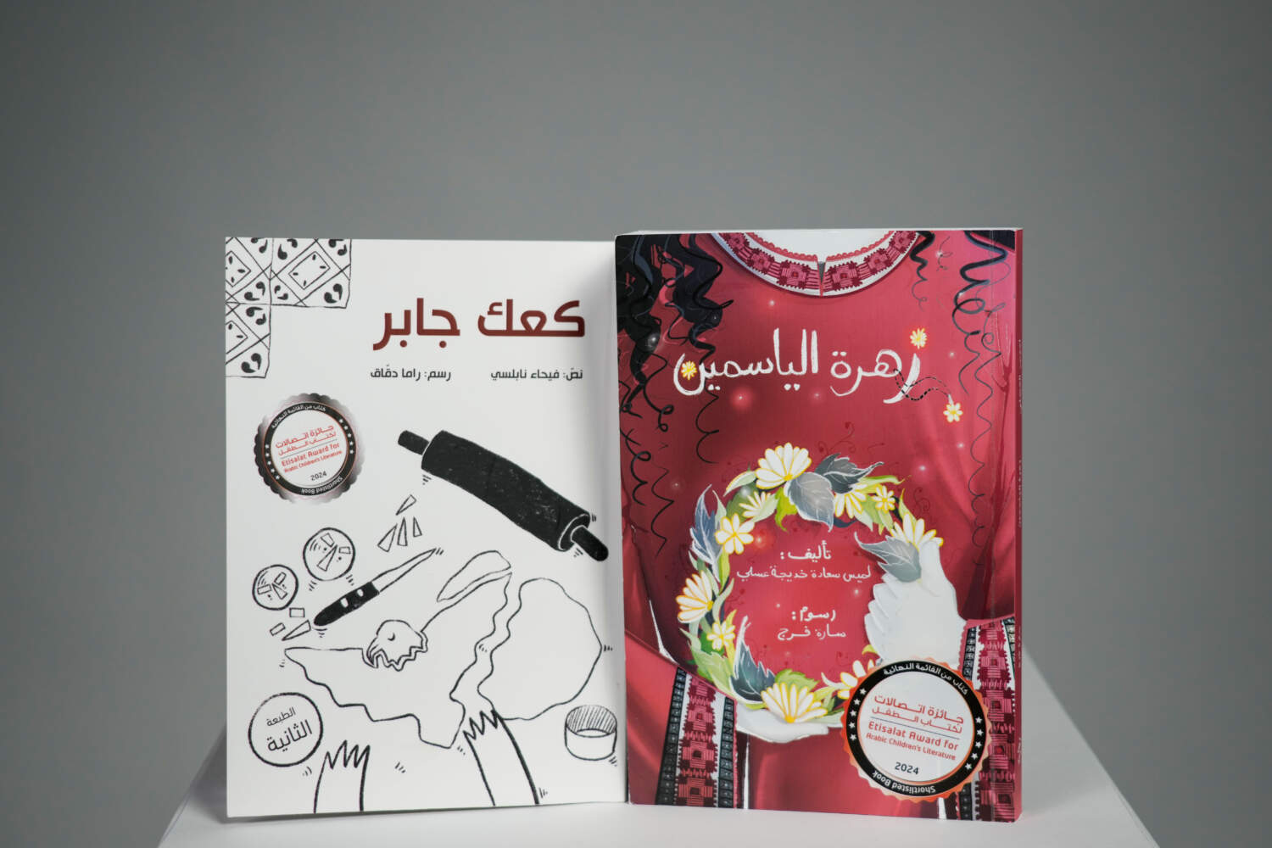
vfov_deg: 21.9
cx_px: 636
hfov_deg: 32.4
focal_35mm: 62
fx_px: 2190
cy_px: 424
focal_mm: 62
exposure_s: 1/80
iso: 250
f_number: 5
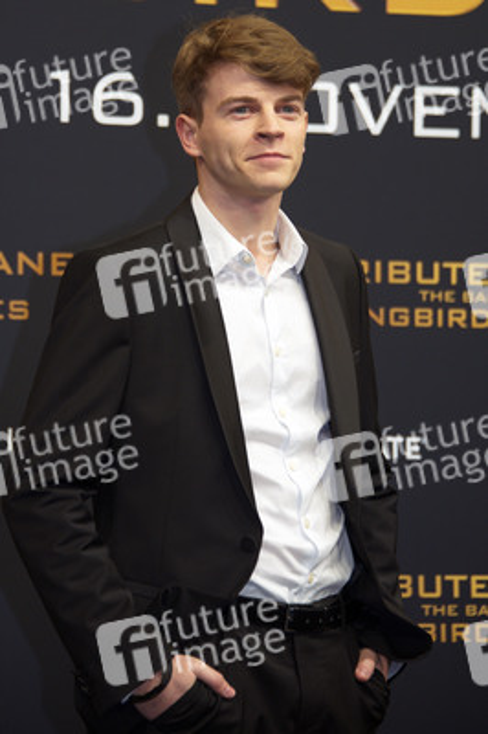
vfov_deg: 13.7
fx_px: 3055
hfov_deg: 9.1
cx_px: 244
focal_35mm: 150
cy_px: 367
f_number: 5.6
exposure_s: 1/200
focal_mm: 150
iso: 1000
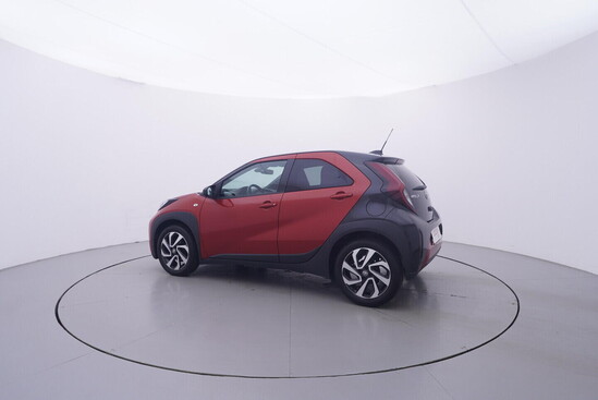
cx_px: 299
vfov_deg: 56.2
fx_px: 374
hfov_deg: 77.3
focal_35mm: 22
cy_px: 200
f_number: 5
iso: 200
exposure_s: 1/80
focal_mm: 15
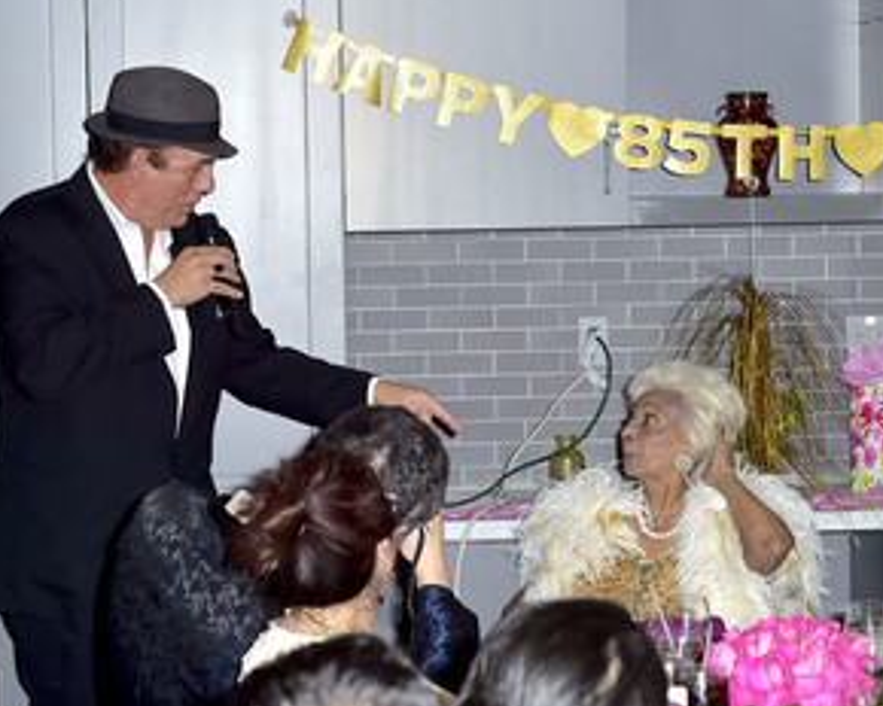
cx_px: 624
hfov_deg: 18.7
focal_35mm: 102
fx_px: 2666
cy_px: 335
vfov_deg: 15.1
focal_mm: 70
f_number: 6.3
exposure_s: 1/250
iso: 400
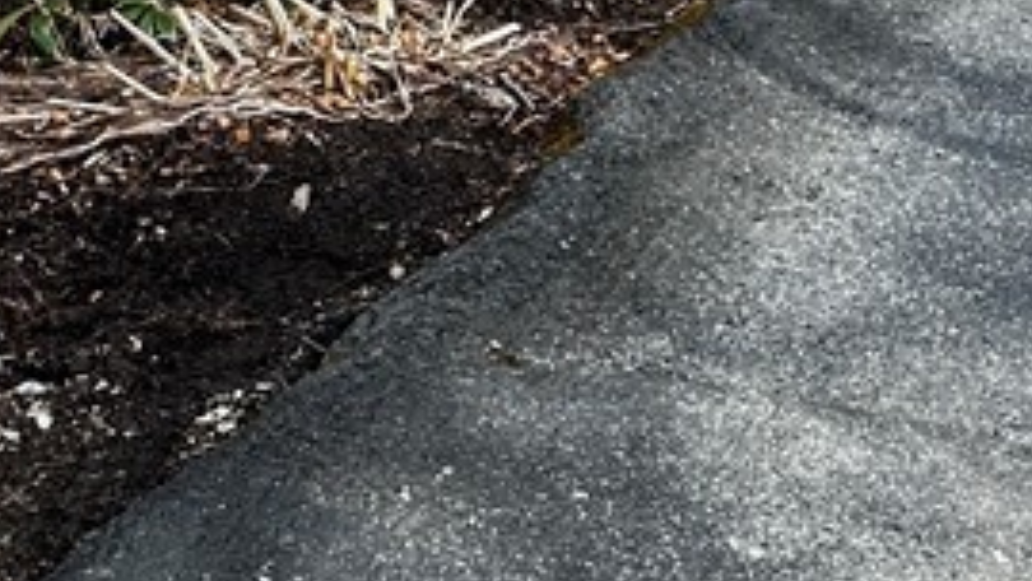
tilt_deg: -9.0
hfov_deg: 20.4
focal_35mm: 99
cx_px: -164
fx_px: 2710
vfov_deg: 11.0
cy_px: -627
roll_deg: +1.2
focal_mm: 6.86
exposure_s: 1/442
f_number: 1.78
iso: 80
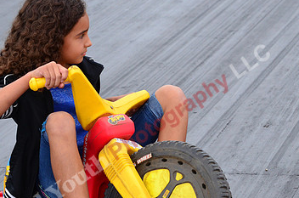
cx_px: 124
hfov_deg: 9.8
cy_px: 153
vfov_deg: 6.5
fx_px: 1739
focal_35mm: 210
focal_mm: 85
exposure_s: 1/1000
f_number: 8
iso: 1000
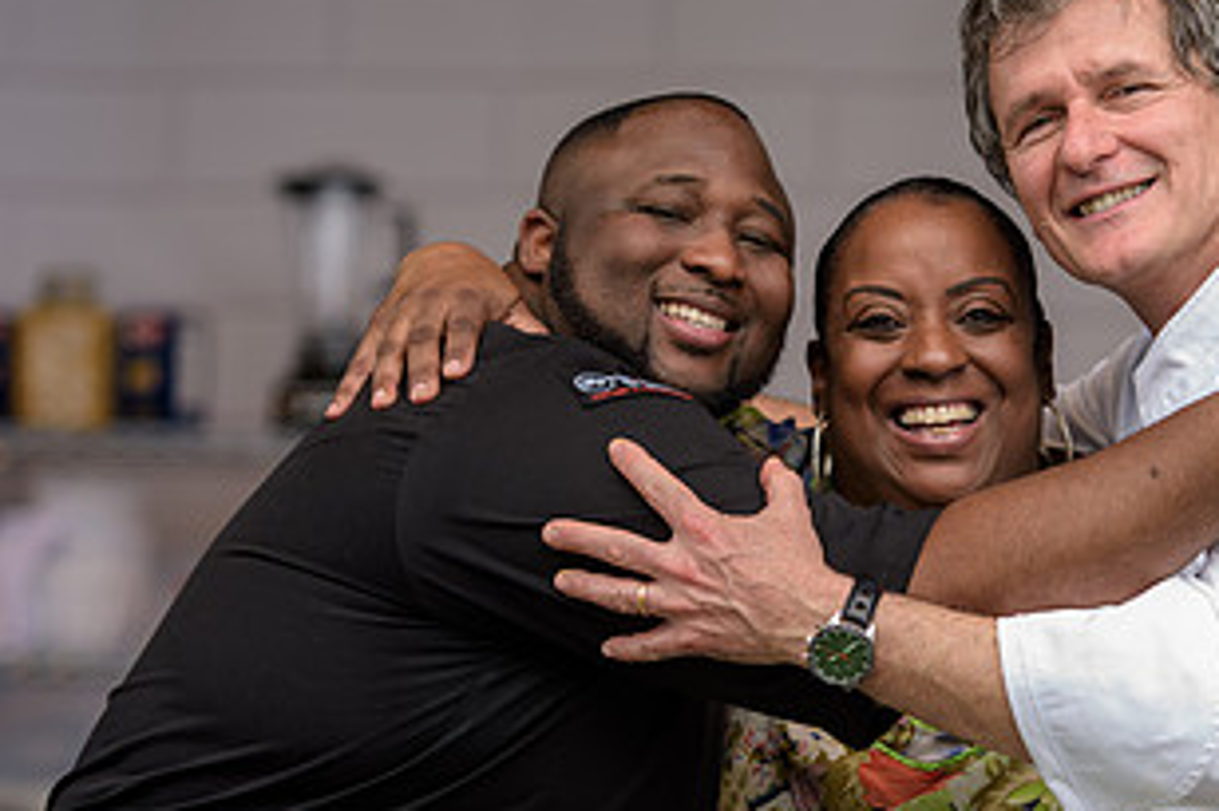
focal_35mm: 198
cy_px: 390
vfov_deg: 6.9
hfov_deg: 10.4
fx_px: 6701
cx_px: 985
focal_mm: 105
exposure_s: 1/800
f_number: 3.2
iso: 250
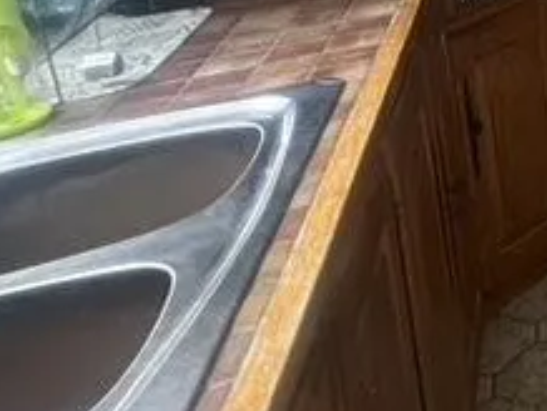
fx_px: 965
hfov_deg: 19.3
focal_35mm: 61
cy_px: -226
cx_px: 1079
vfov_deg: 20.3
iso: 250
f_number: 1.8
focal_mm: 1.57
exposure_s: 1/75
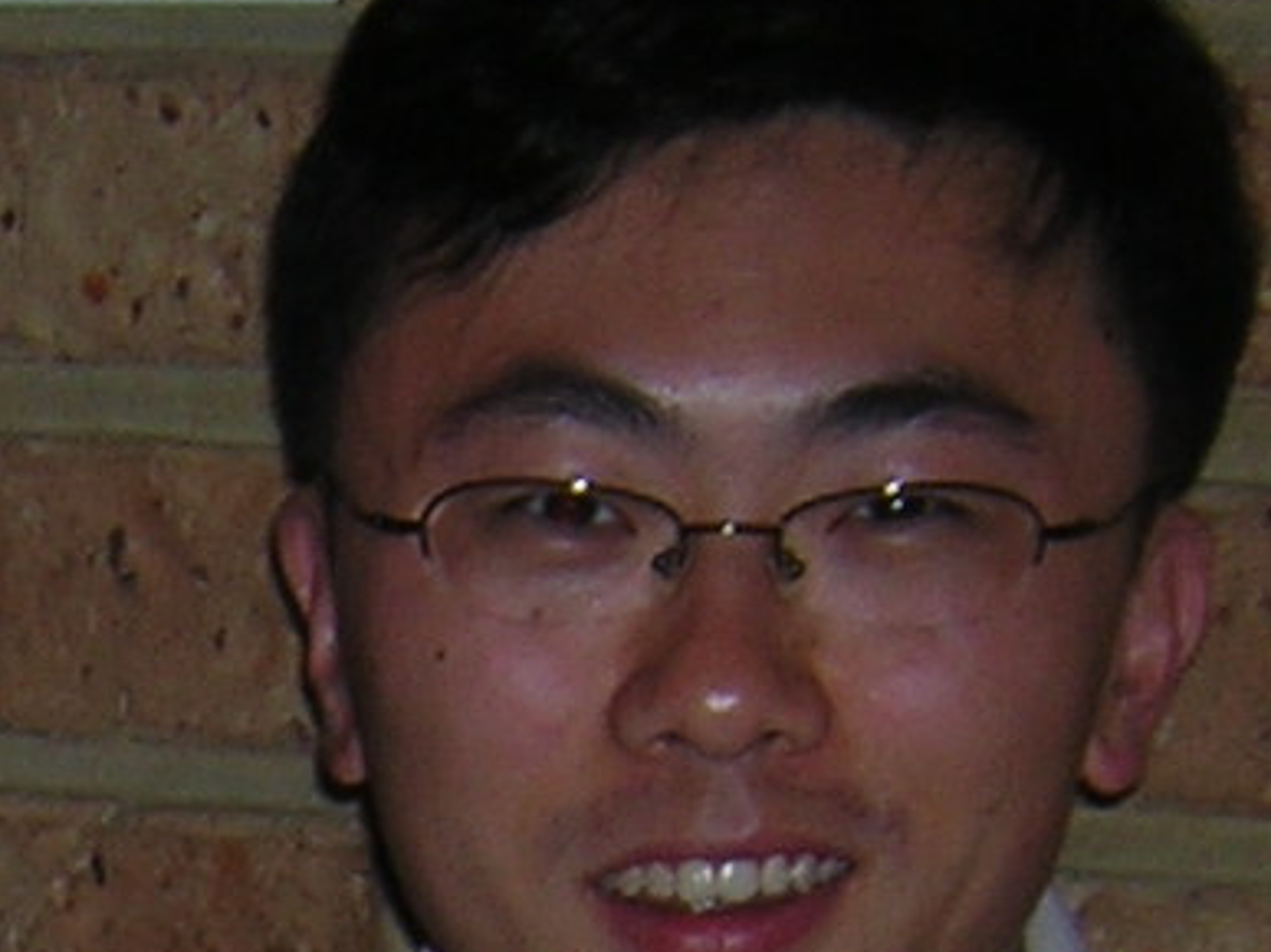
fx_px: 5469
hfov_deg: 13.0
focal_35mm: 149
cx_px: -213
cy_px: 1579
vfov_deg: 9.6
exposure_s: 1/60.1
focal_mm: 4.7
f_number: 2.6
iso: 100
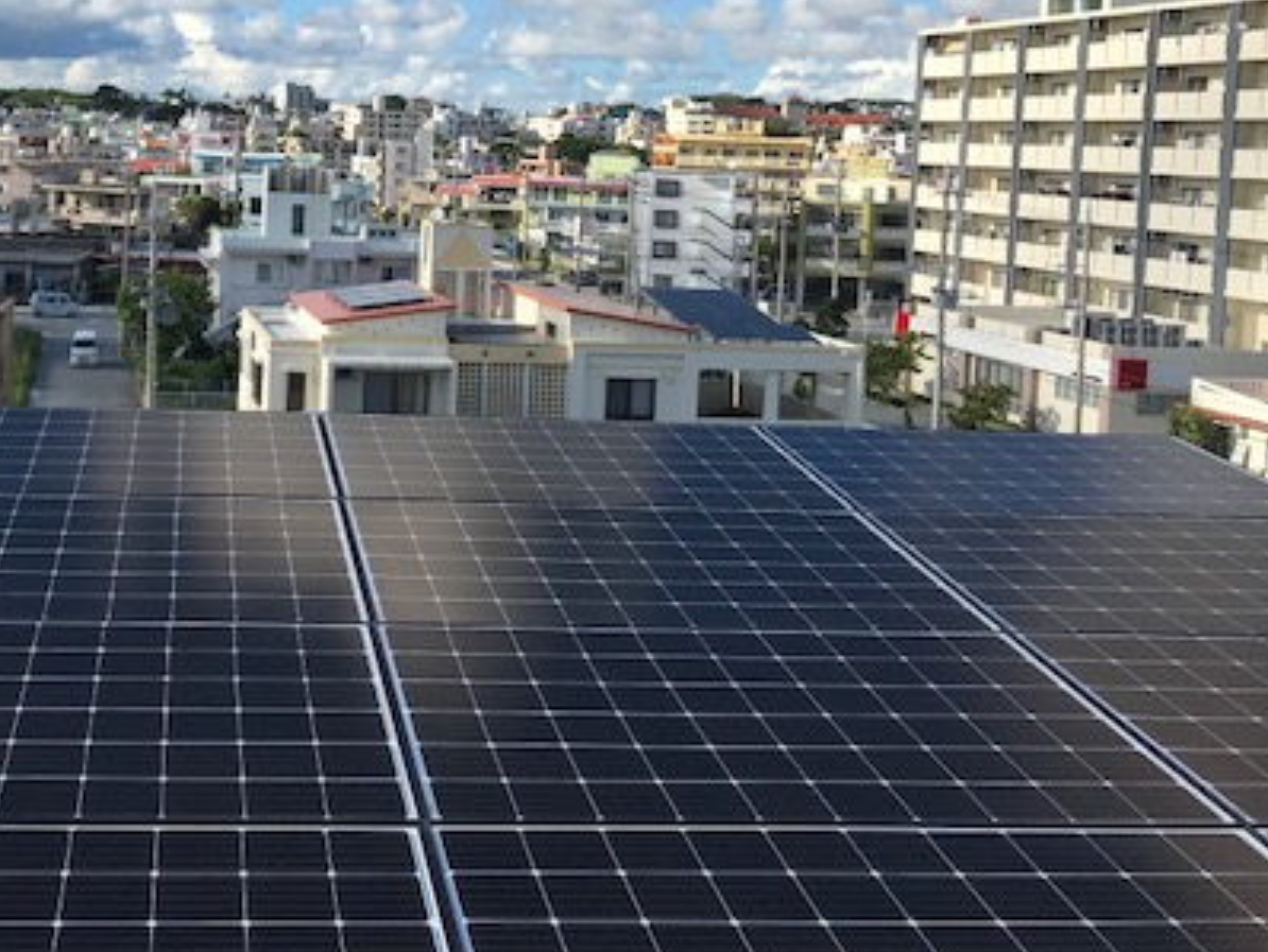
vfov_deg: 31.5
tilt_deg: -1.6
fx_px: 1649
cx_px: 322
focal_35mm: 45
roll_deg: -2.0
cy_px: 204
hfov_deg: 40.9
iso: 20
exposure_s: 1/3096
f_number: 1.8
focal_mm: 3.99
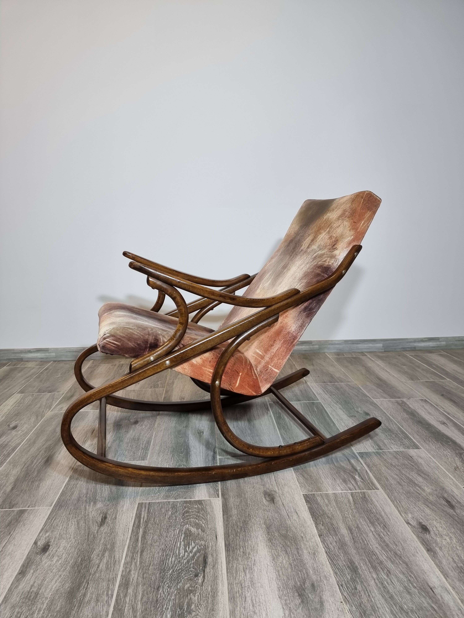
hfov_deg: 56.8
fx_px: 429
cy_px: 309
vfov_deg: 71.6
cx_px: 232
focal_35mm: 24
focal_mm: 6.7
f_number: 1.8
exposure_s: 1/100
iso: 100
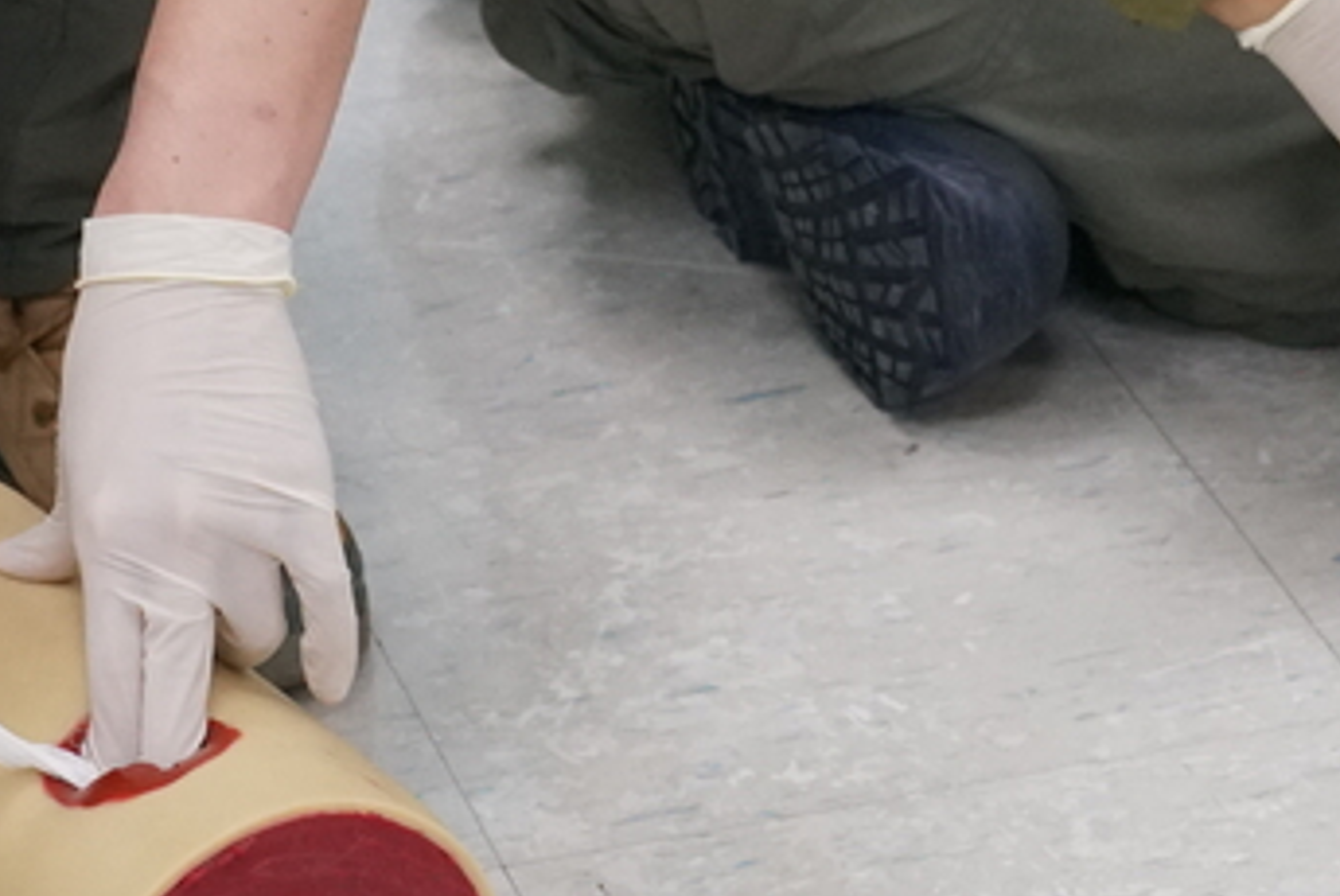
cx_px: 238
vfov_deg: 6.1
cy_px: -448
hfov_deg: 9.1
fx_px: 8372
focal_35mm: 225
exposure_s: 1/160
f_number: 5
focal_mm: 43
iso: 2500
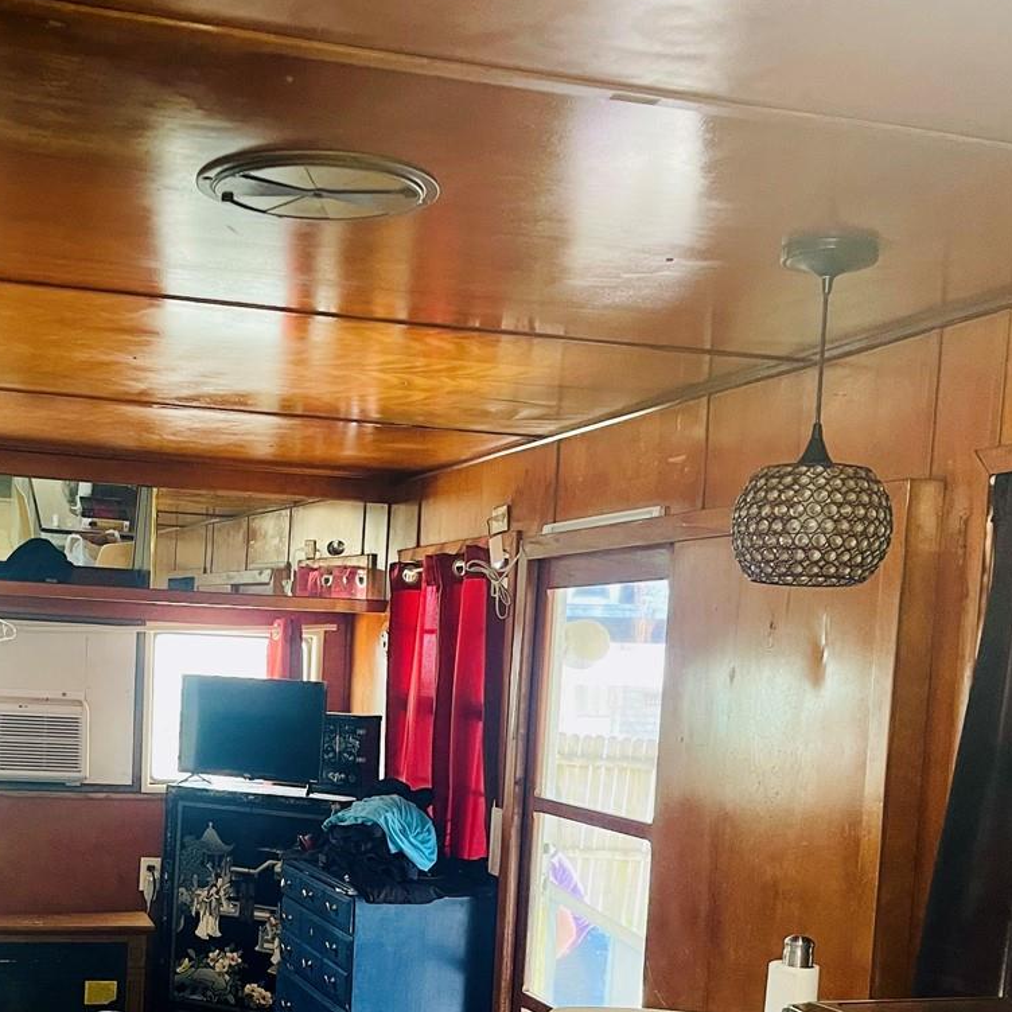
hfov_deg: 35.6
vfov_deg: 35.1
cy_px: 786
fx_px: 1555
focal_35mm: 47
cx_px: 308
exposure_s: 1/60
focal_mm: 5.1
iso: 200
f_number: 1.6
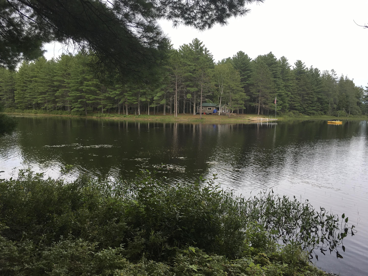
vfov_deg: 48.2
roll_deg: -0.9
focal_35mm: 29
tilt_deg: -3.7
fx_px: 308
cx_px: 184
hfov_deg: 61.7
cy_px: 138
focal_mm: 4.15
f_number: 2.2
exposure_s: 1/496
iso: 25
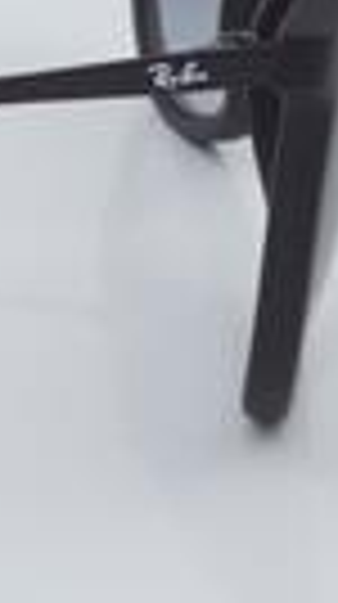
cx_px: -469
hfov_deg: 5.0
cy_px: 86
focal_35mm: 234
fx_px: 3743
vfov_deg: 9.2
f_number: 32
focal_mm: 50
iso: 100
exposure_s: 1/4
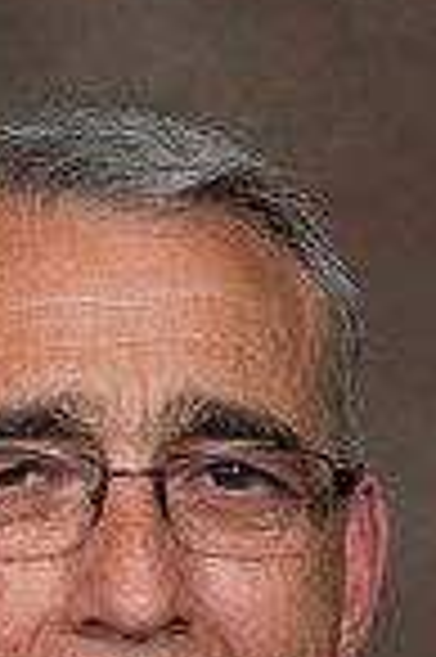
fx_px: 11235
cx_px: 106
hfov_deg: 2.2
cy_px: 945
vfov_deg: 3.3
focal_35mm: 617
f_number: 5.6
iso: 320
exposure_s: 1/125
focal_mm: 200
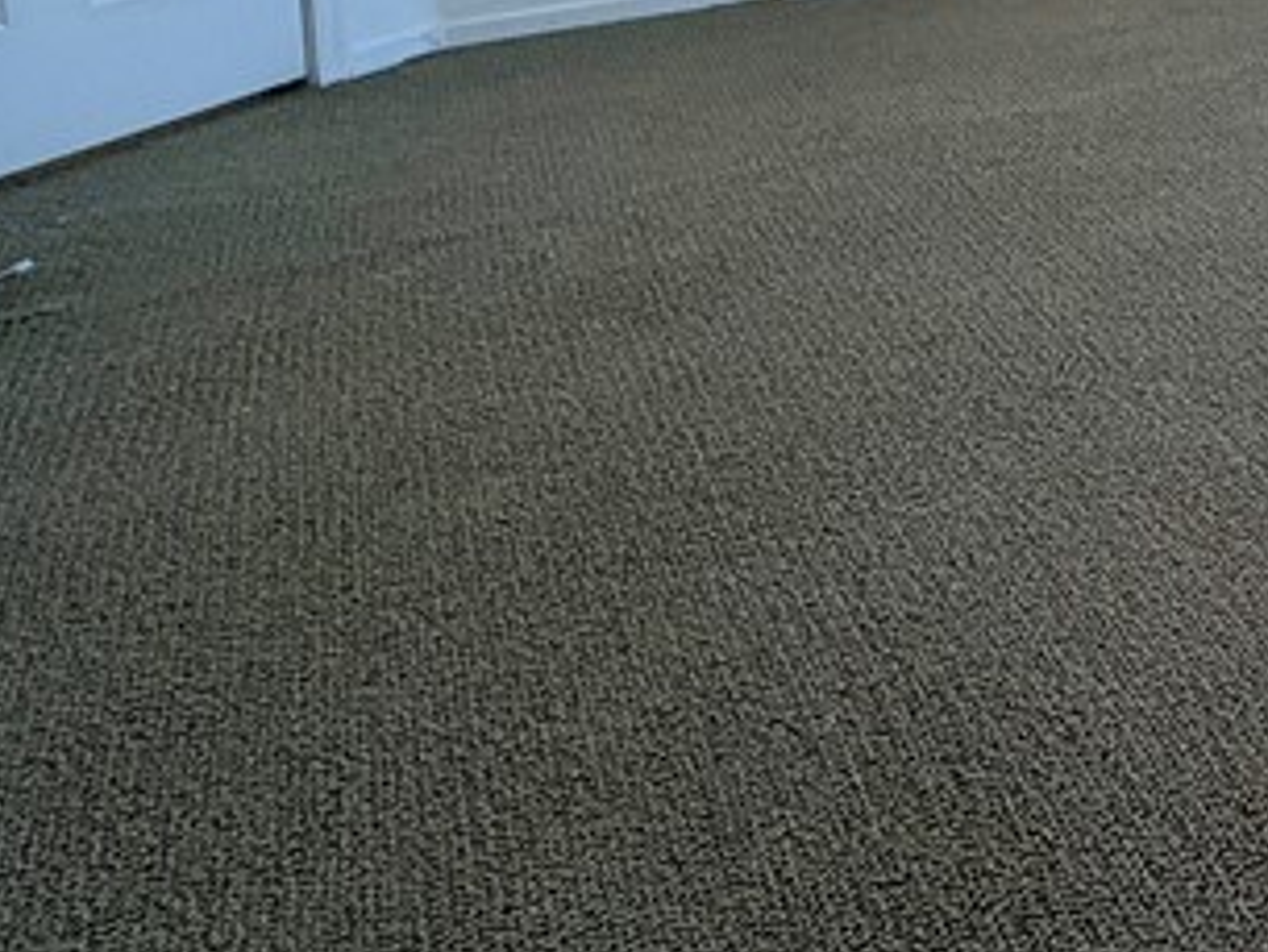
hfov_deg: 27.7
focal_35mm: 47
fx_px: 1722
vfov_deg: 26.1
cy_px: -308
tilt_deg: -4.9
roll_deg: -0.1
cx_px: 1900
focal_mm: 2.22
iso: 80
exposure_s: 1/120
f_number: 2.2
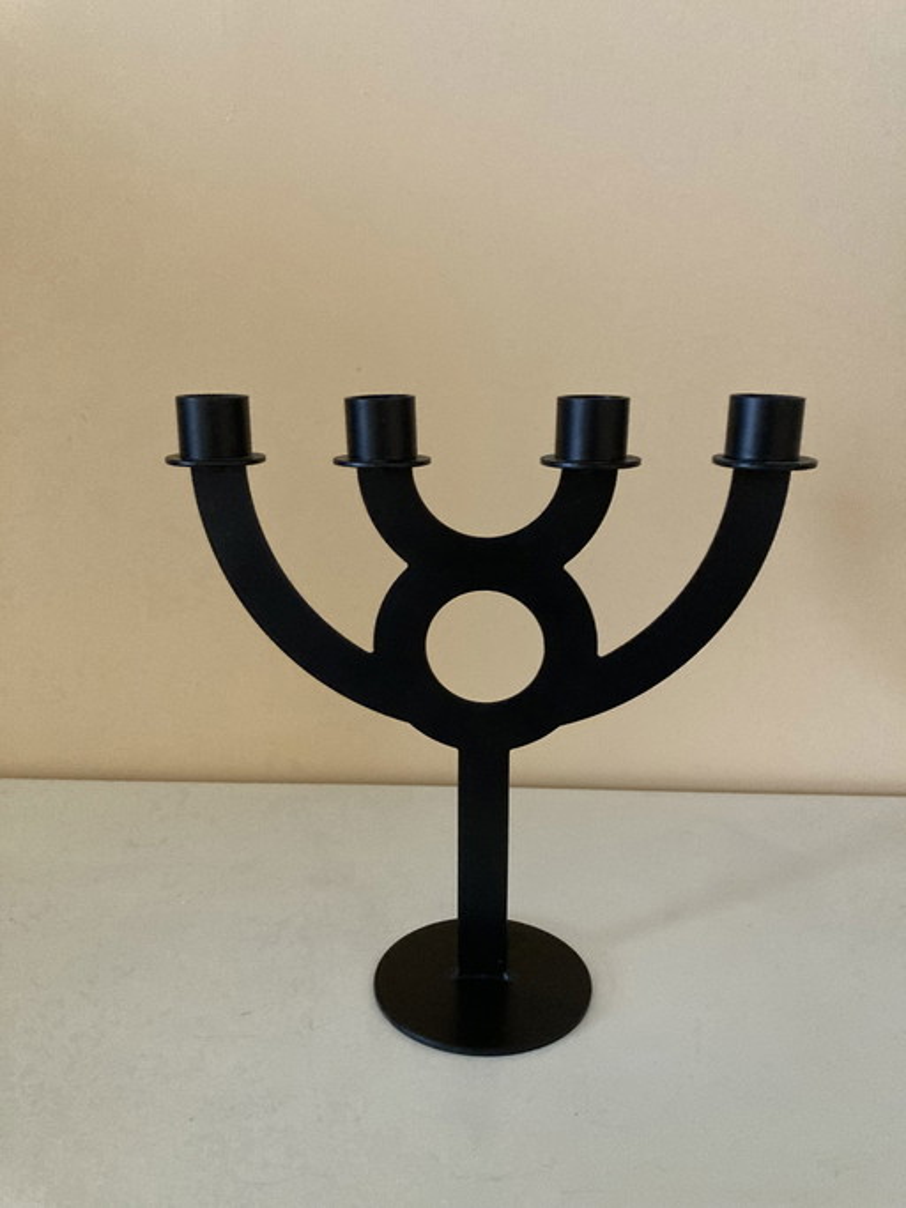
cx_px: 453
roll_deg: -1.3
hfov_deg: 49.7
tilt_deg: -14.9
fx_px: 977
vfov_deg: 63.5
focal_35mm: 28
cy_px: 604
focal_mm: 3.99
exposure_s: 1/40
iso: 400
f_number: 1.8
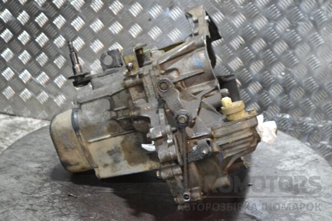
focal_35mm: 69
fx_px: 636
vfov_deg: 19.7
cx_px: 166
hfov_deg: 29.2
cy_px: 110
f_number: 5.3
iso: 3200
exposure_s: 1/25
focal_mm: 46
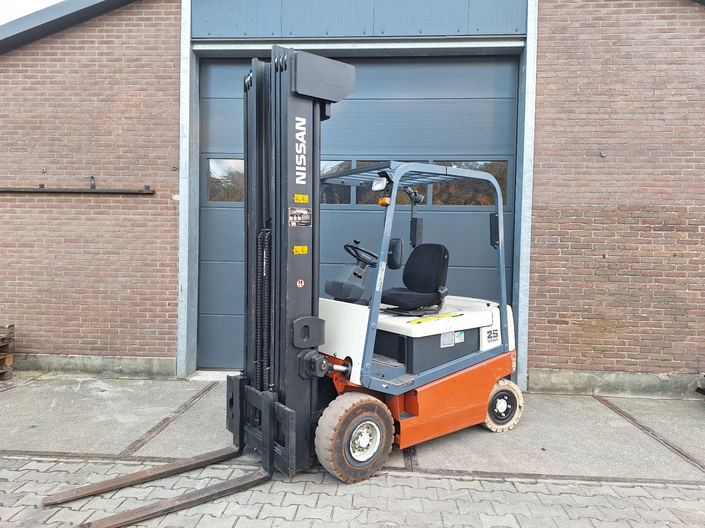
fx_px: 468
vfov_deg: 58.9
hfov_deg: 73.9
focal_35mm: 23
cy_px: 264
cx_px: 352
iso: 40
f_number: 1.8
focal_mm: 5.54
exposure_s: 1/50
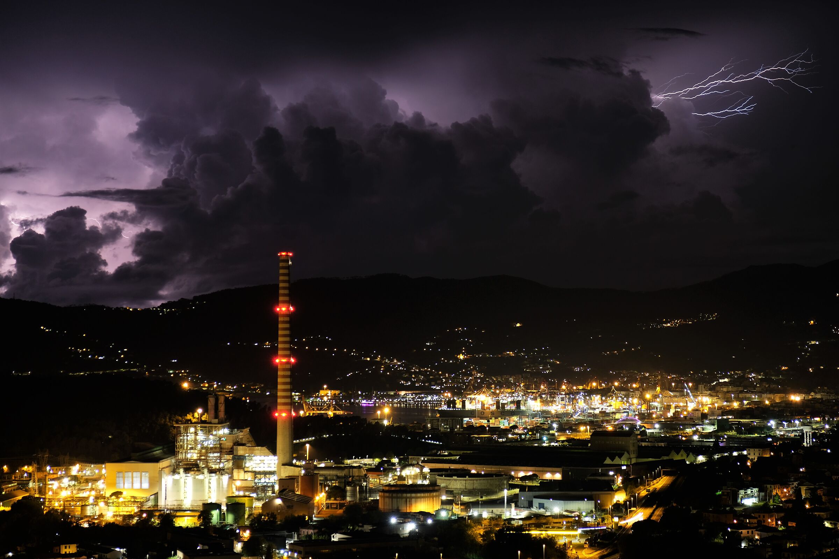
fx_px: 1701
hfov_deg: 27.7
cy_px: 280
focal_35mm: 73
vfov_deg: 18.7
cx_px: 420
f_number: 4
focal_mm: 48.4
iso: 200
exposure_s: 4
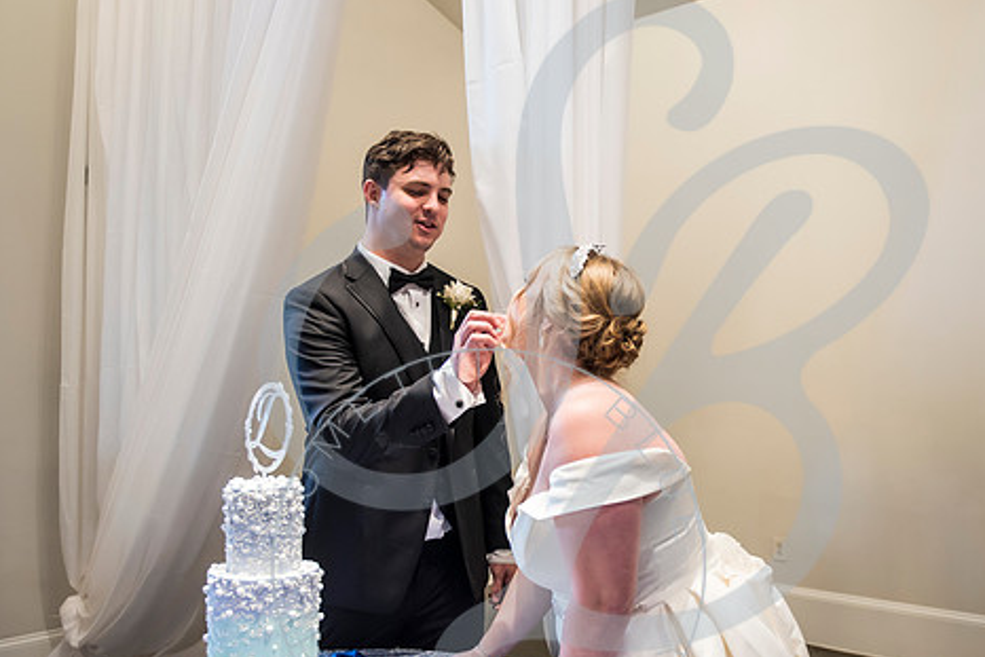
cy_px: 388
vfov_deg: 38.8
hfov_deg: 55.6
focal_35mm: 34
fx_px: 931
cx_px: 564
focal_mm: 26
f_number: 2.8
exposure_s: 1/125
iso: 800
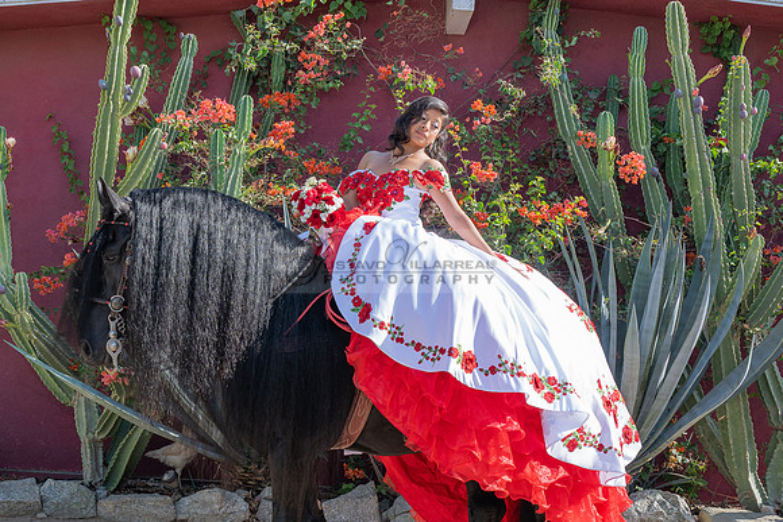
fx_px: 1298
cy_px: 314
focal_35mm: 60
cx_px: 217
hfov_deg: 33.1
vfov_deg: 22.7
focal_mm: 31
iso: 125
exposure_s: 1/200
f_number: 7.1
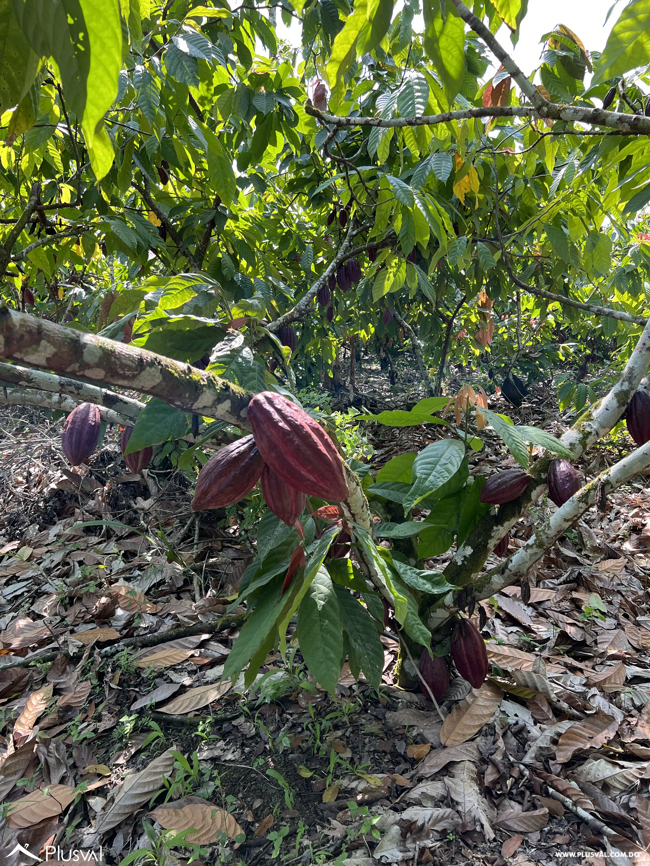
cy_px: 433
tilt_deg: -7.2
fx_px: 651
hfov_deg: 53.1
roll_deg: -1.2
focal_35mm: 26
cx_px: 325
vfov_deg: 67.3
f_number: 1.5
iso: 50
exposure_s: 1/394
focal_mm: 5.7
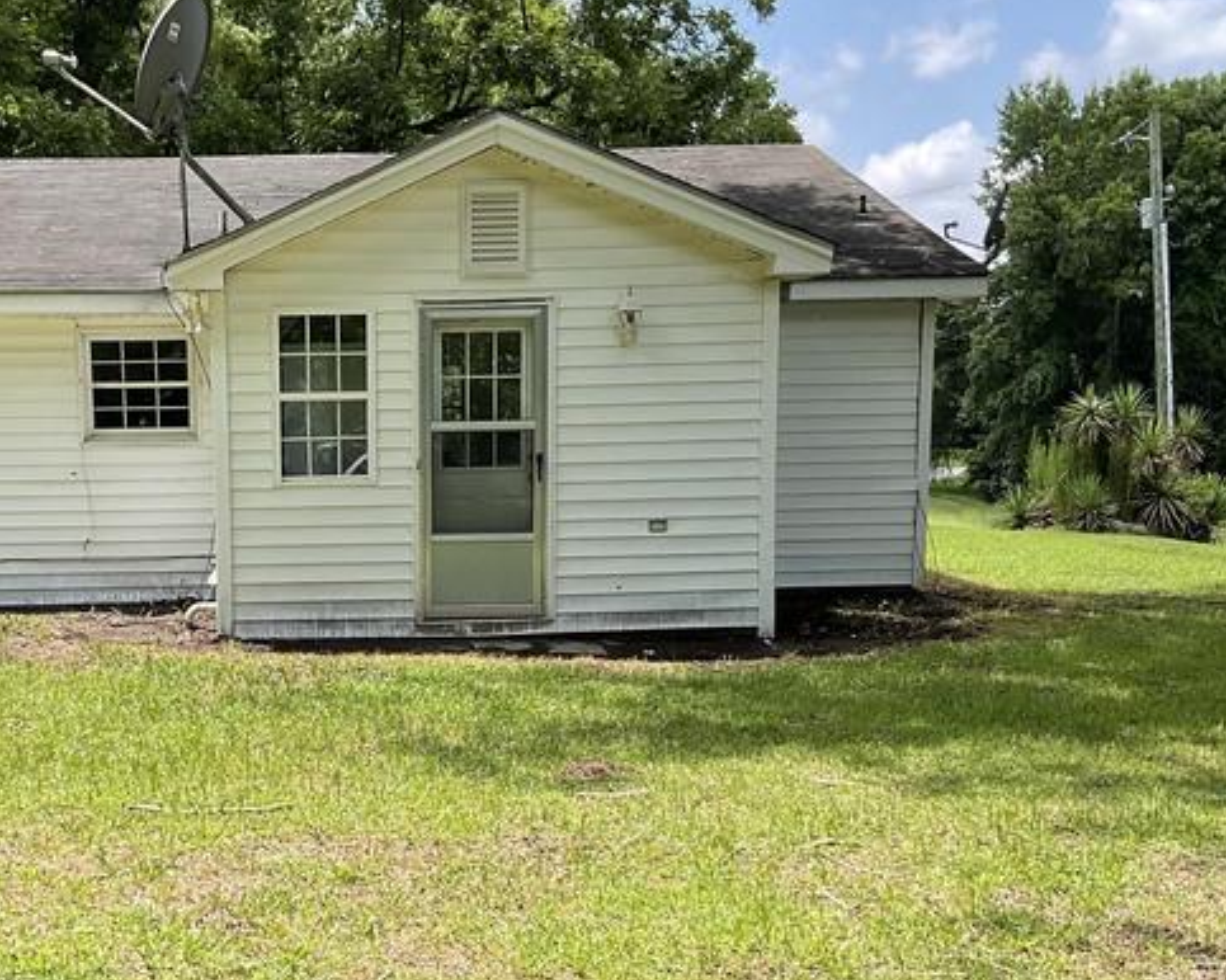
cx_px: 308
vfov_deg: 29.8
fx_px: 1814
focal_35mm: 50
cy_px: 713
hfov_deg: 36.5
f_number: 1.8
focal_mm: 3
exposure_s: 1/912
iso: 16
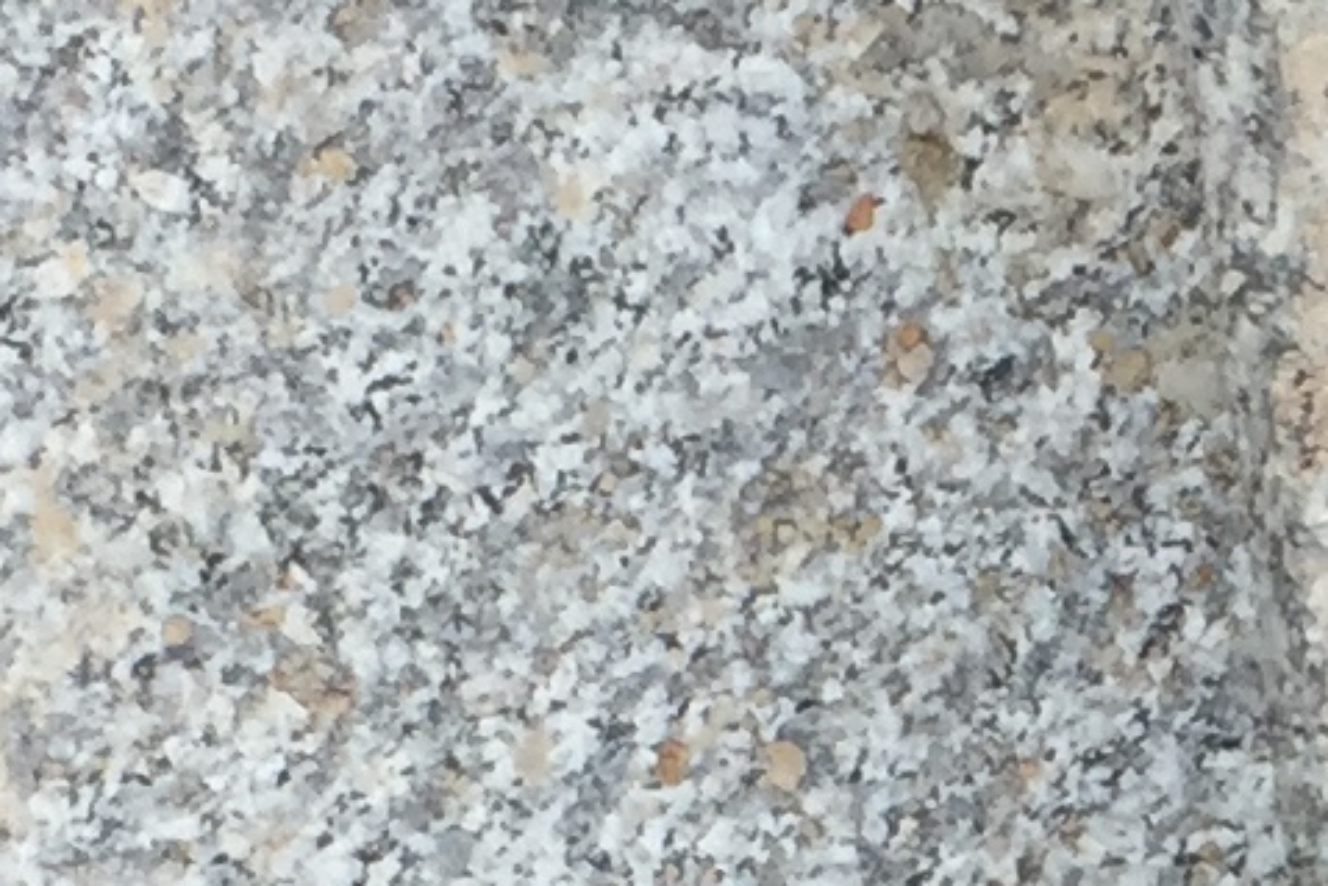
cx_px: 1667
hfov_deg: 9.8
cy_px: 1394
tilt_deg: -82.2
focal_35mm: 206
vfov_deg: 6.6
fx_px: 7601
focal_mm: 4.15
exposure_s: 1/824
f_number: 2.2
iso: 32
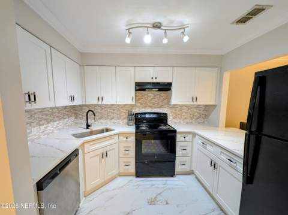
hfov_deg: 110.6
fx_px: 100
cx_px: 144
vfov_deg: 94.4
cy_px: 108
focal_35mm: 12
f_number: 1.95
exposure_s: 1/40
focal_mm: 2.23
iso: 129
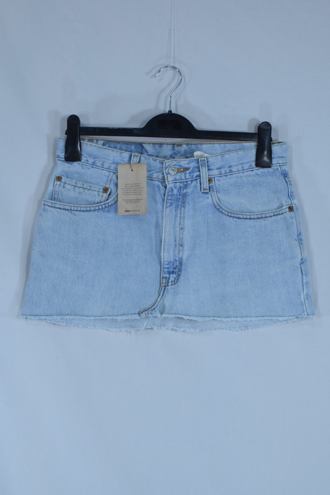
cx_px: 159
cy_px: 236
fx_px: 907
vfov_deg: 30.5
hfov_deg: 20.6
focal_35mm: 66
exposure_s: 1/200
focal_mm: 40
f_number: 18
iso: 3200
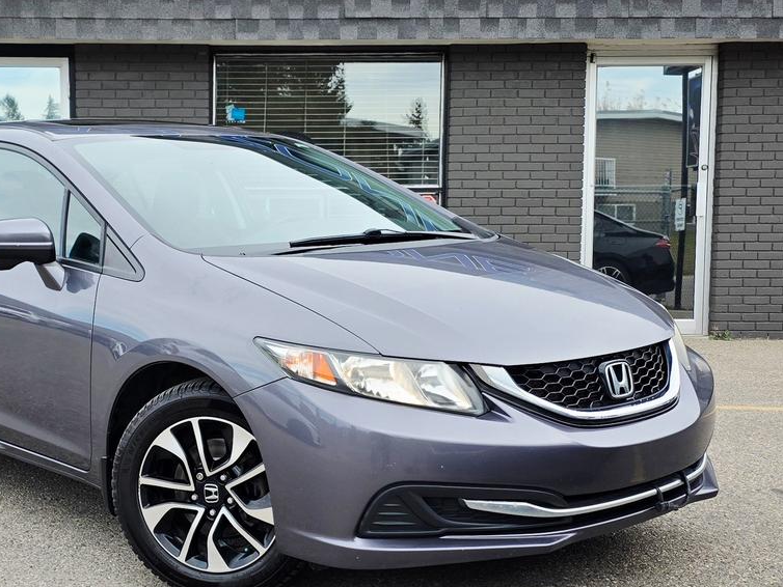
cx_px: 204
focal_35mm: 39
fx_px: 882
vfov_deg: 36.8
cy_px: 297
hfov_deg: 46.3
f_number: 1.7
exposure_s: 1/2500
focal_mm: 6.3
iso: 80
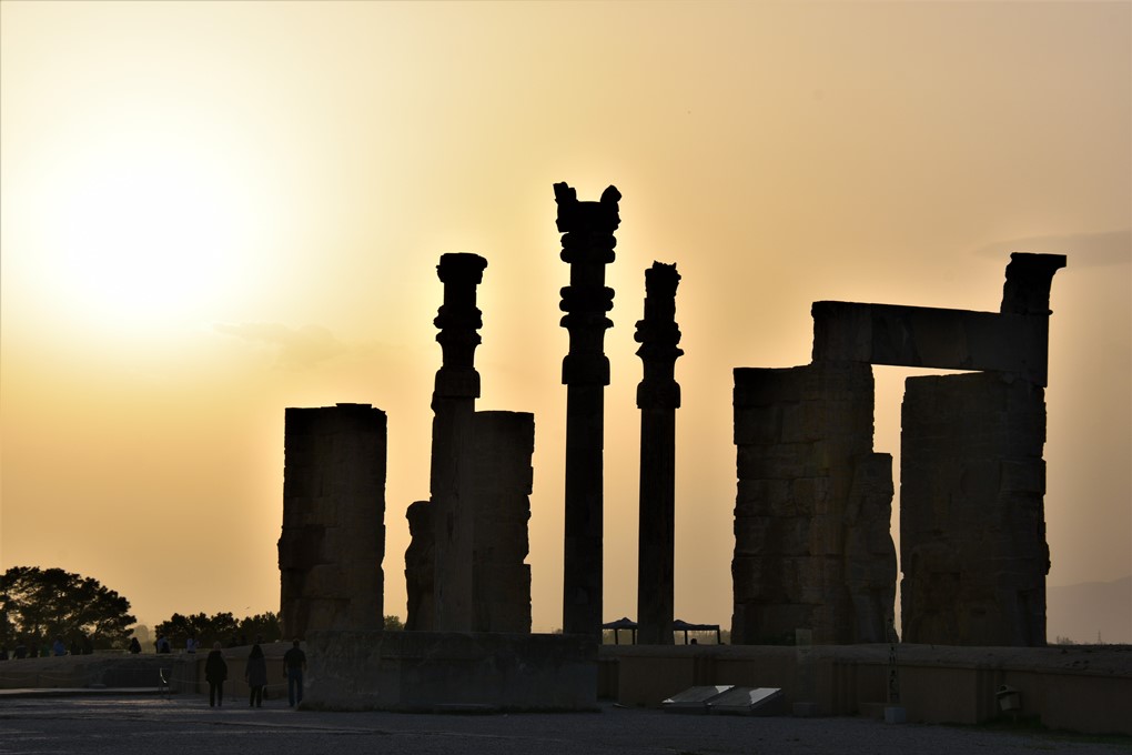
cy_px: 378
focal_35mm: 108
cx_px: 566
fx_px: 3396
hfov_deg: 18.9
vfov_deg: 12.7
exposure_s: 1/250
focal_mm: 72
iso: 100
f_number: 10
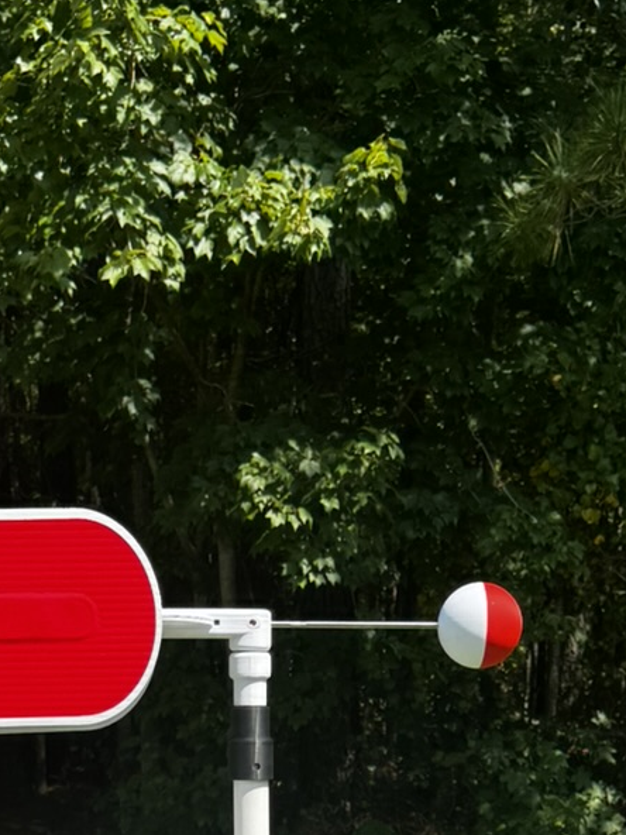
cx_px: 233
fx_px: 2001
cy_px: 1011
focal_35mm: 83
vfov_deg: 21.8
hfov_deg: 17.8
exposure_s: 1/2041
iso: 80
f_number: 1.78
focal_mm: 6.76
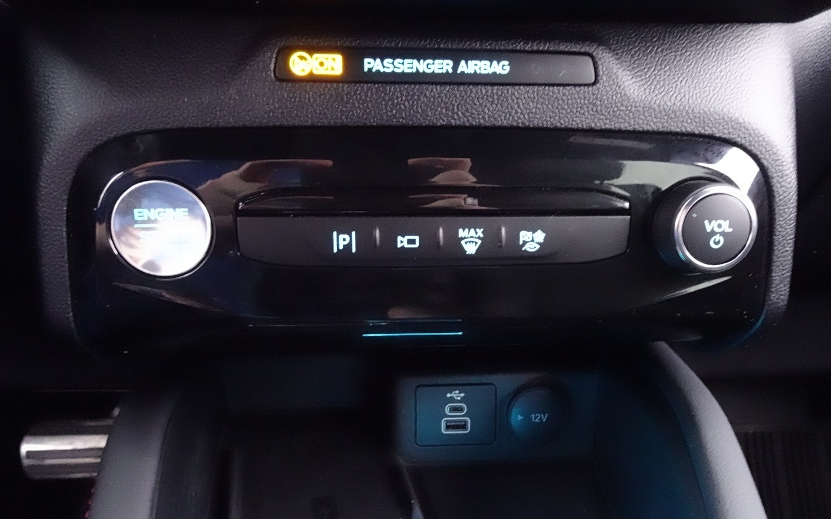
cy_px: 300
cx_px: 423
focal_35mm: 26
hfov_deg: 70.4
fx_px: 589
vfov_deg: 47.4
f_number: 3.5
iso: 3200
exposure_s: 1/4
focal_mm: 4.25
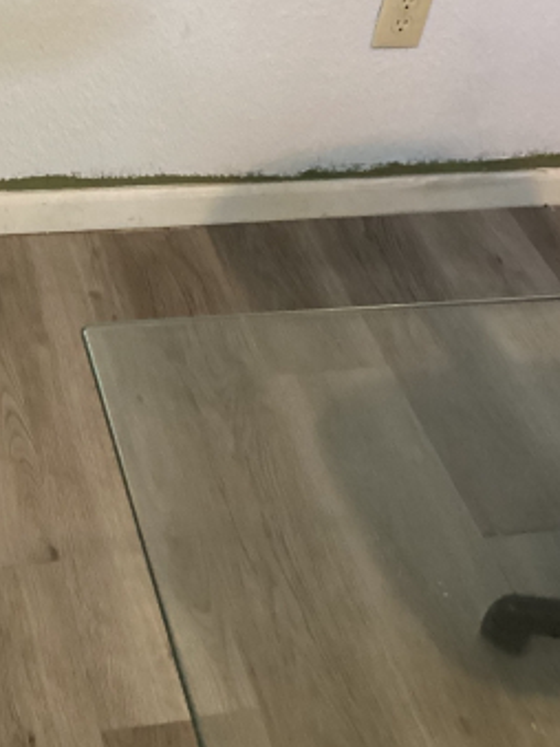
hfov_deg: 23.5
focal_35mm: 61
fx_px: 1317
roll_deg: -7.3
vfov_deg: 31.2
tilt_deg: -35.7
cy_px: 199
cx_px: 86
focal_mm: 3.3
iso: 400
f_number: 2.4
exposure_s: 1/40
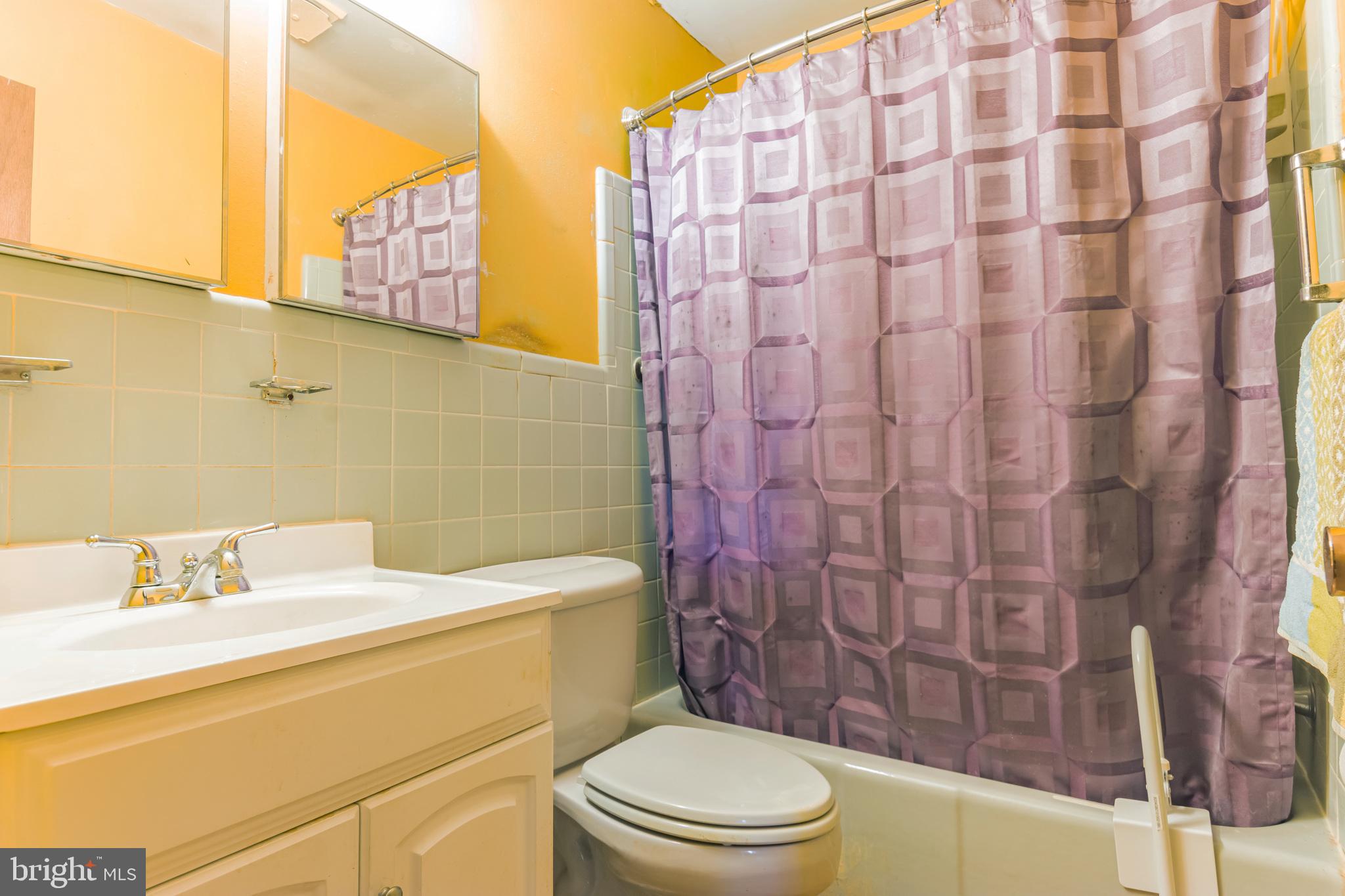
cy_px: 448
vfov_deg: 36.9
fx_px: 1345
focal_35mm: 36
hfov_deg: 53.1
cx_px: 672
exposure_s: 1/1.67
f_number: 8
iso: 250
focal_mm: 24
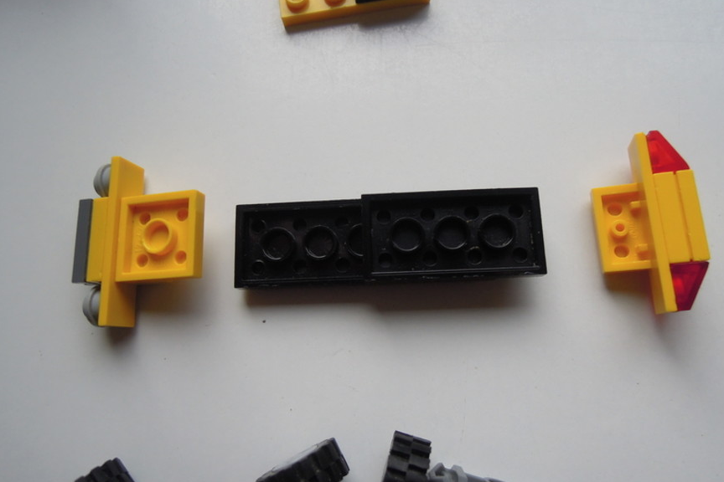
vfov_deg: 49.5
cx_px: 361
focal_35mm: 26
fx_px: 523
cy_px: 231
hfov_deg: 69.4
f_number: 2.2
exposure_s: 1/800
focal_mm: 4.3
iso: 160
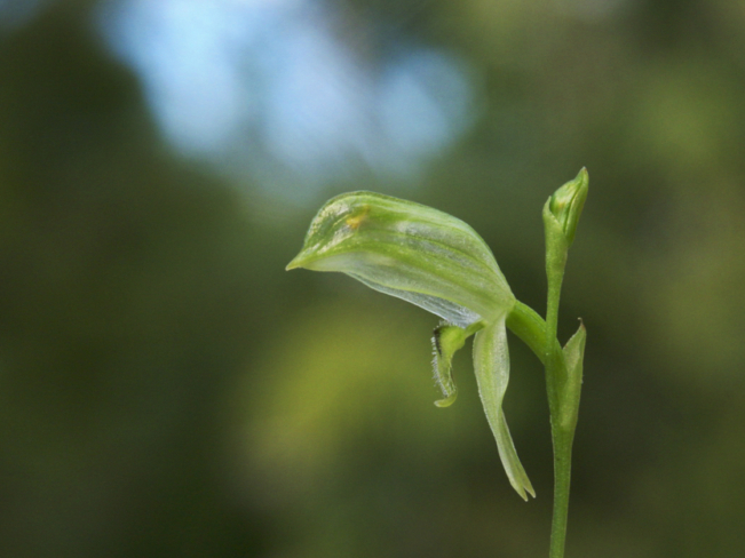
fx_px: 5186
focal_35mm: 241
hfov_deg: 8.2
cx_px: 431
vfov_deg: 6.2
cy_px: 314
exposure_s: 1/180
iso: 100
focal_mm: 49.66
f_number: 8
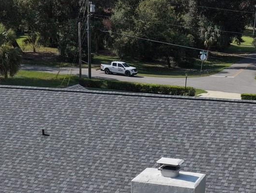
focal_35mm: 73
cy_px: 284
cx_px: 139
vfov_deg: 18.1
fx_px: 540
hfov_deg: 26.7
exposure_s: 1/8000
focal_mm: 8.67
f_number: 1.8
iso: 310
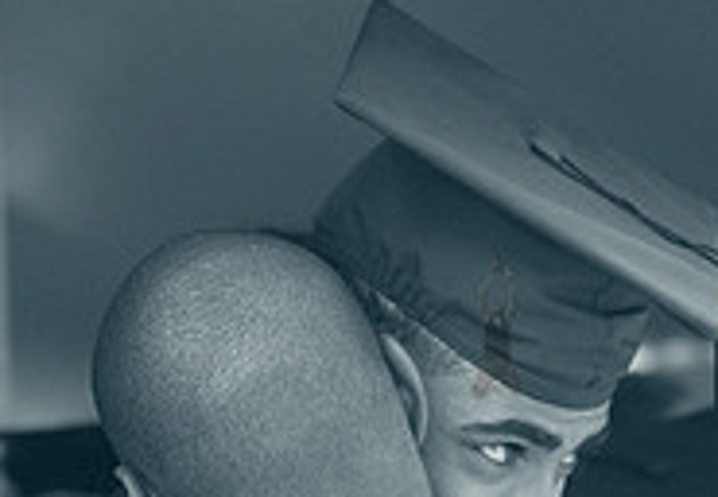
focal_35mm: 124
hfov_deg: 16.3
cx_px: 337
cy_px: 792
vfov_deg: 10.8
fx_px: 2502
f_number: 2.8
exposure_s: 1/640
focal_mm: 35
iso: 1600
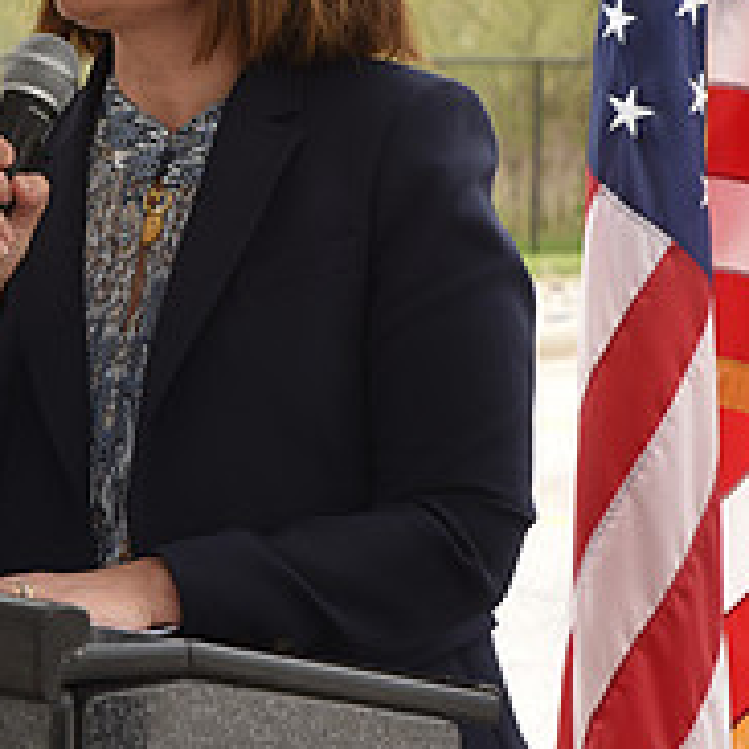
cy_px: 182
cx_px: -4
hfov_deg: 9.2
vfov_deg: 9.2
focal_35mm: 189
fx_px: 4627
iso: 100
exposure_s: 1/160
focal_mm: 70
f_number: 6.3
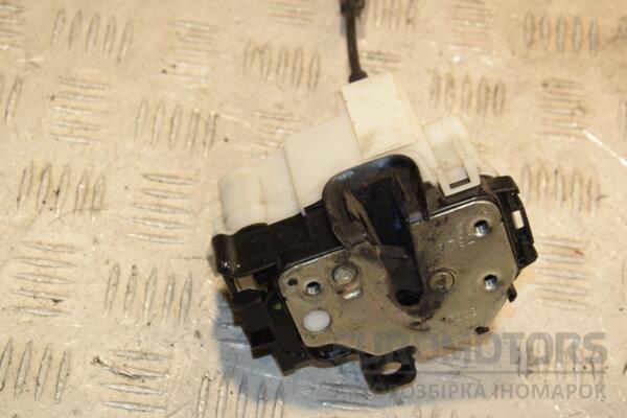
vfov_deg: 13.8
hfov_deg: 20.6
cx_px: 314
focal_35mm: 99
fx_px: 1724
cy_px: 209
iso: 800
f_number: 8
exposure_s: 1/200
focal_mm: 66
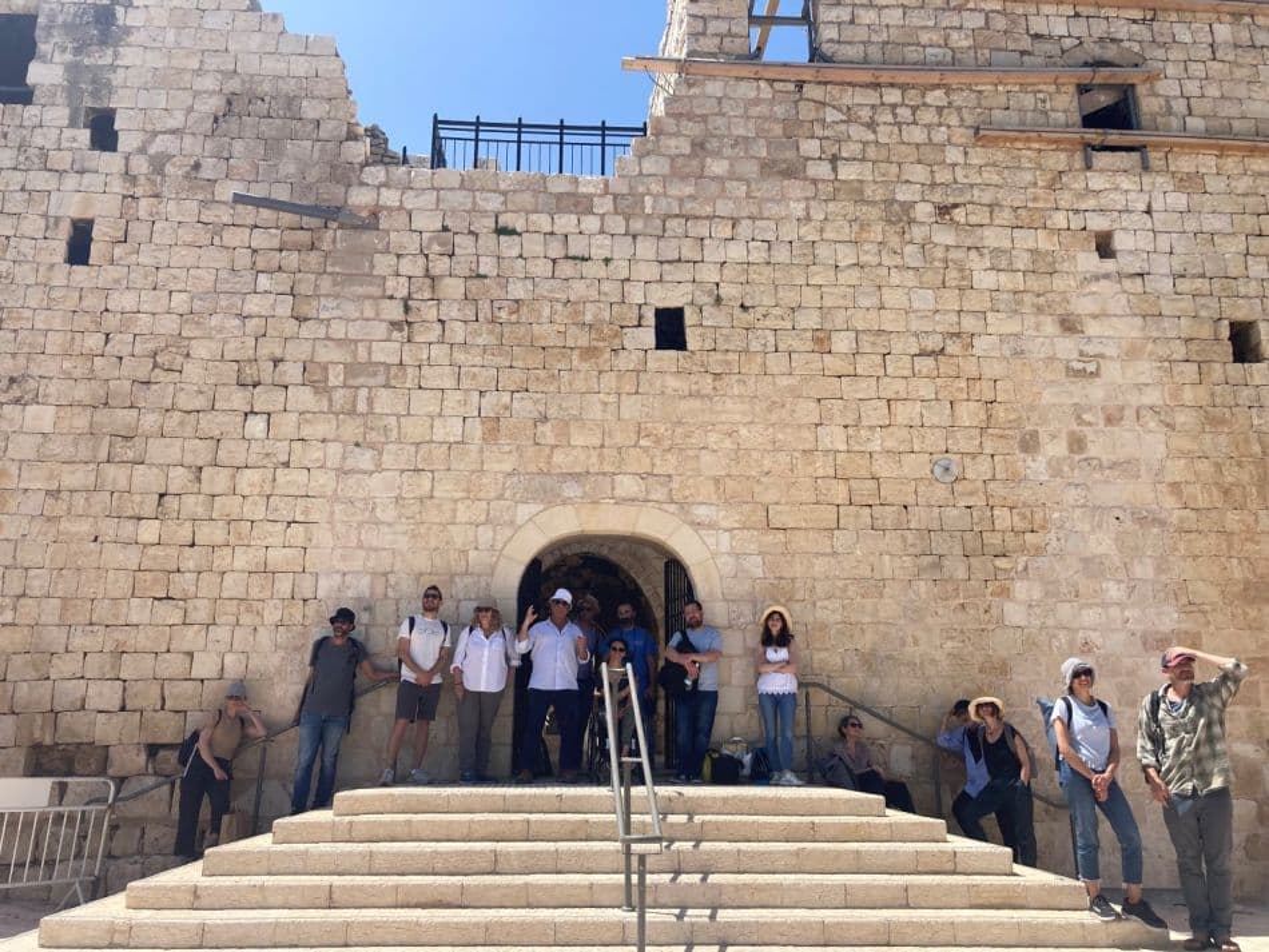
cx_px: 634
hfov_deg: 63.4
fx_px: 1027
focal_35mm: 28
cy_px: 476
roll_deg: -0.8
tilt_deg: +15.6
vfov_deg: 49.8
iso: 20
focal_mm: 3.99
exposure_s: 1/2183
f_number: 1.8
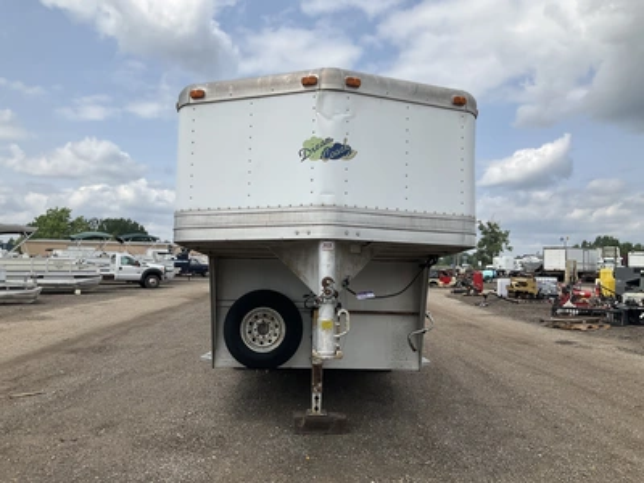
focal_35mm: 29
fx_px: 540
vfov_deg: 48.2
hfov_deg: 61.7
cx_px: 322
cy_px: 242
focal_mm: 3
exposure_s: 1/2959
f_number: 1.8
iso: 25
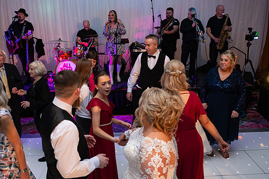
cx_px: 123
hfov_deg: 58.6
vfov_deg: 41.1
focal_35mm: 32
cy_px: 88
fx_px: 239
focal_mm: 24
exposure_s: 1/160
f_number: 3.5
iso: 1250
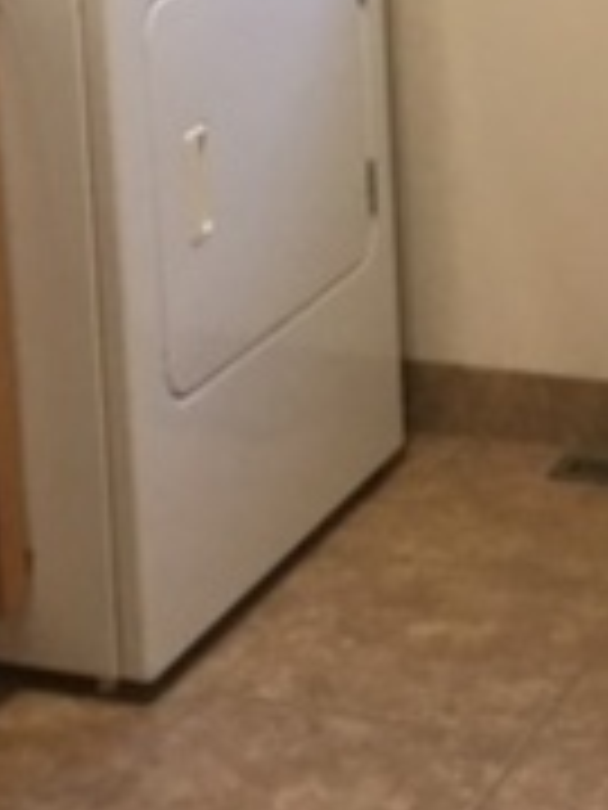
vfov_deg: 16.5
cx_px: 536
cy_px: -128
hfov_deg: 12.8
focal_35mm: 115
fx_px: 2693
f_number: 2.4
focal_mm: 3.3
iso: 80
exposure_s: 1/30
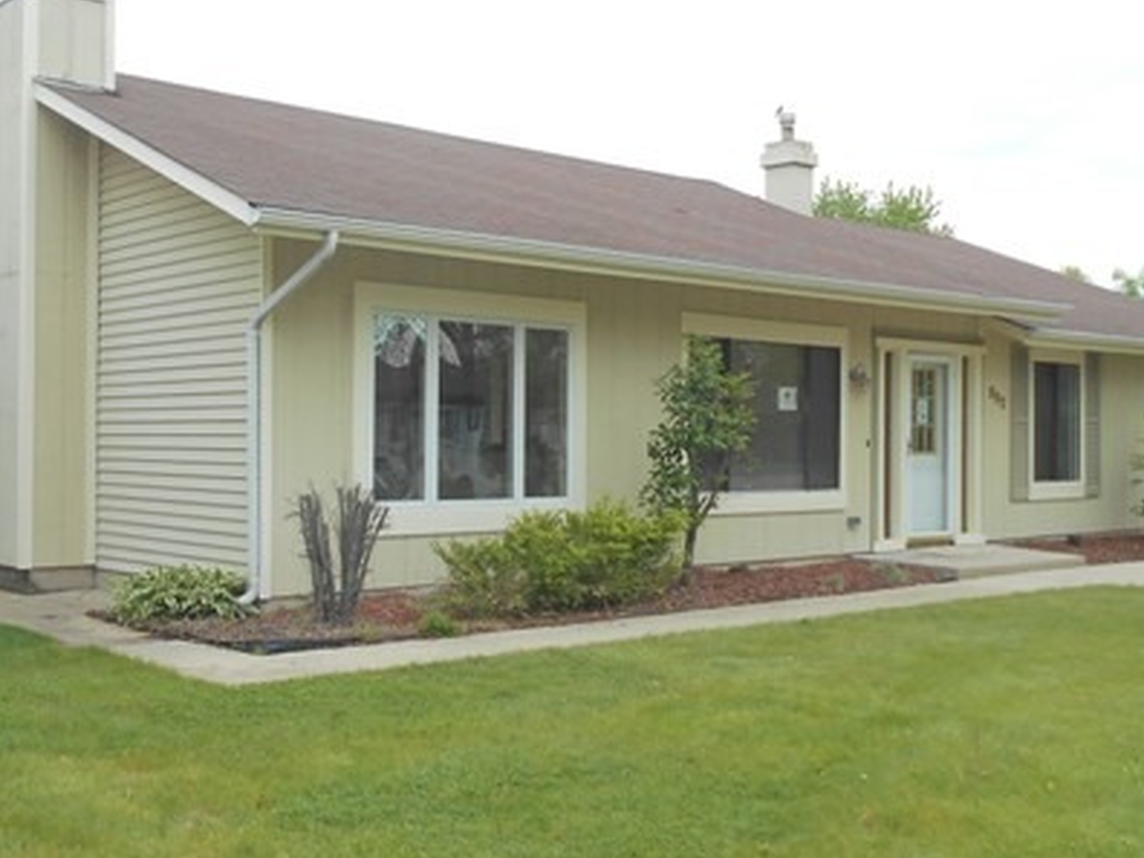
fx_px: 1388
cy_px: 425
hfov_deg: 44.4
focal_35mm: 42
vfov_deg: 34.3
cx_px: 428
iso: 80
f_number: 3.2
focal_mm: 4.6
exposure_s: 1/320
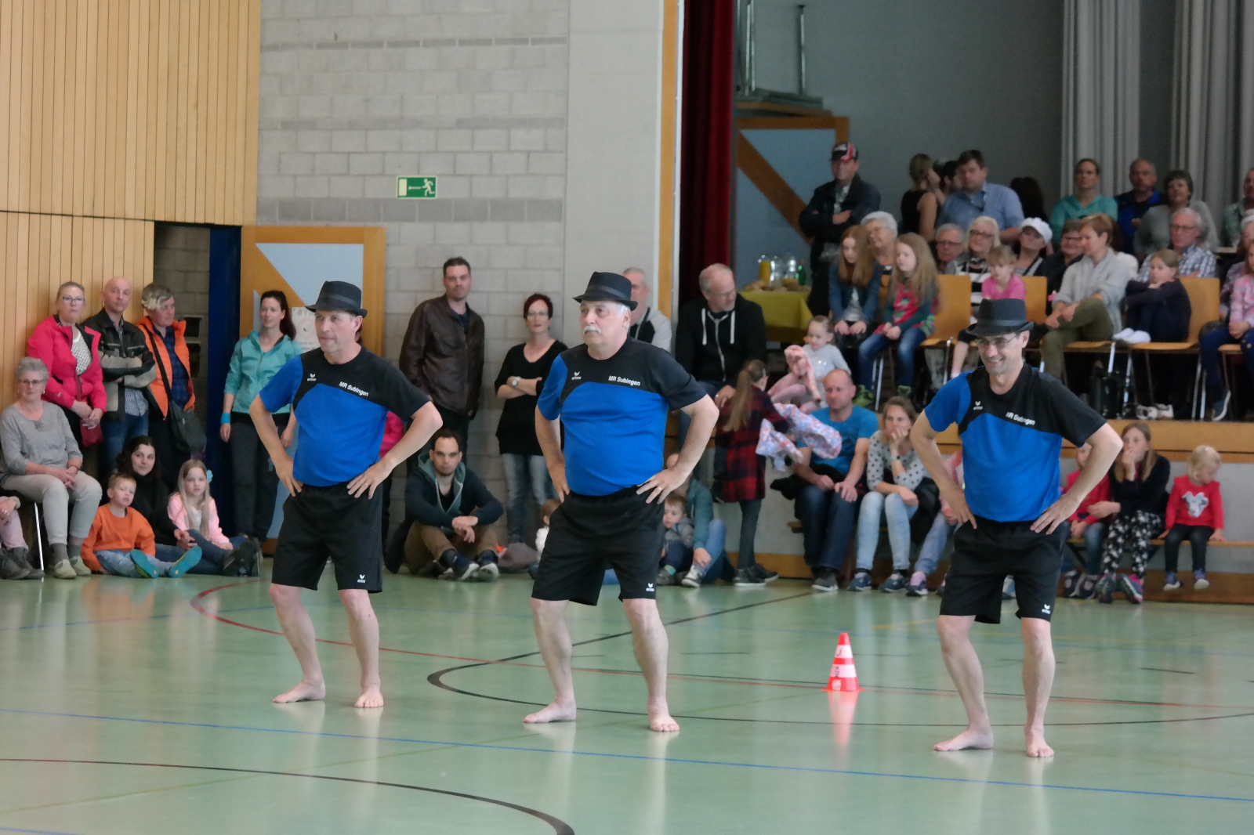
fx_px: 4005
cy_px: 418
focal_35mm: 115
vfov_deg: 11.9
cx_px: 627
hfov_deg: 17.8
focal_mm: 75
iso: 3200
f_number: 4.5
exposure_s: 1/100
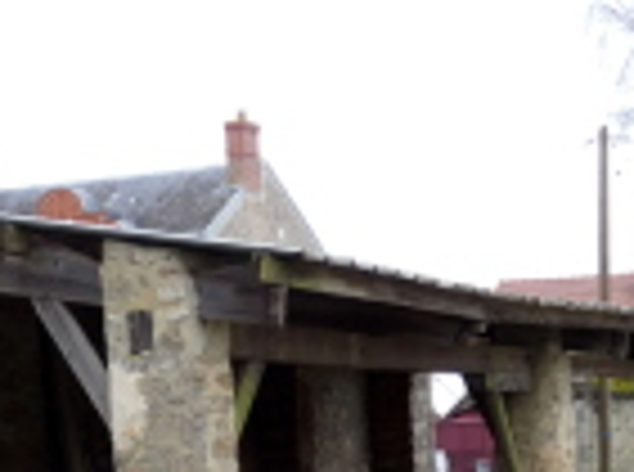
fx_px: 2028
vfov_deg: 13.1
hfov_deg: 17.7
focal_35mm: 111
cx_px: 189
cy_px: 494
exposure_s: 1/80
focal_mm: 7.1
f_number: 3.6
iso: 125
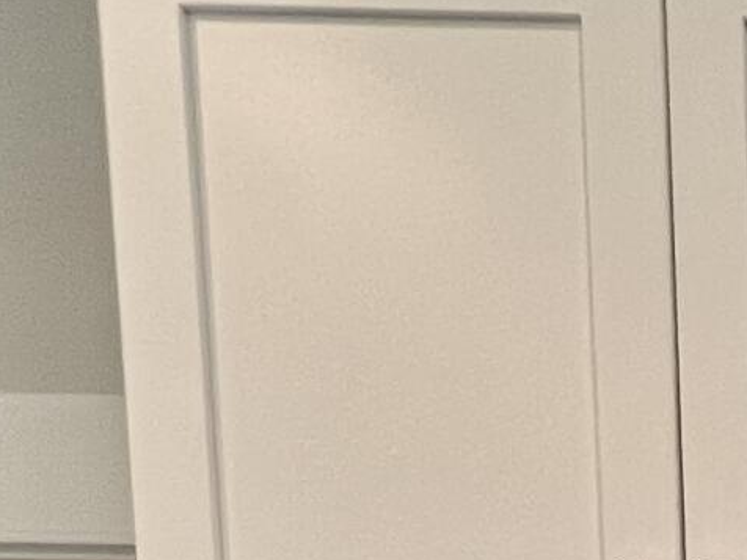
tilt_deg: -7.1
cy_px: 1529
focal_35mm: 82
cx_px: 1510
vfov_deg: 12.1
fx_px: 1770
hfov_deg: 17.2
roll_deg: +0.2
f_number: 1.8
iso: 200
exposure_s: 1/120
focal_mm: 1.57
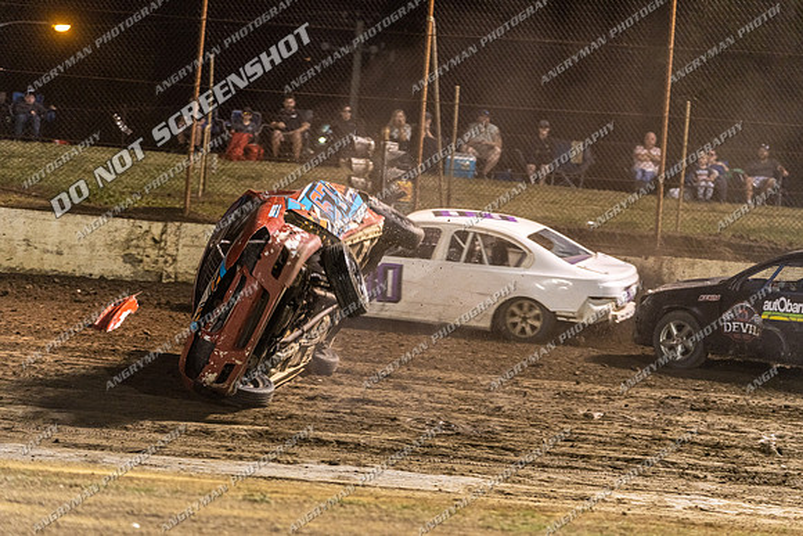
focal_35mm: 115
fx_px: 2566
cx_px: 402
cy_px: 268
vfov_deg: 11.9
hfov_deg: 17.8
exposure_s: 1/160
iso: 1600
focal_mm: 115
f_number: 2.8
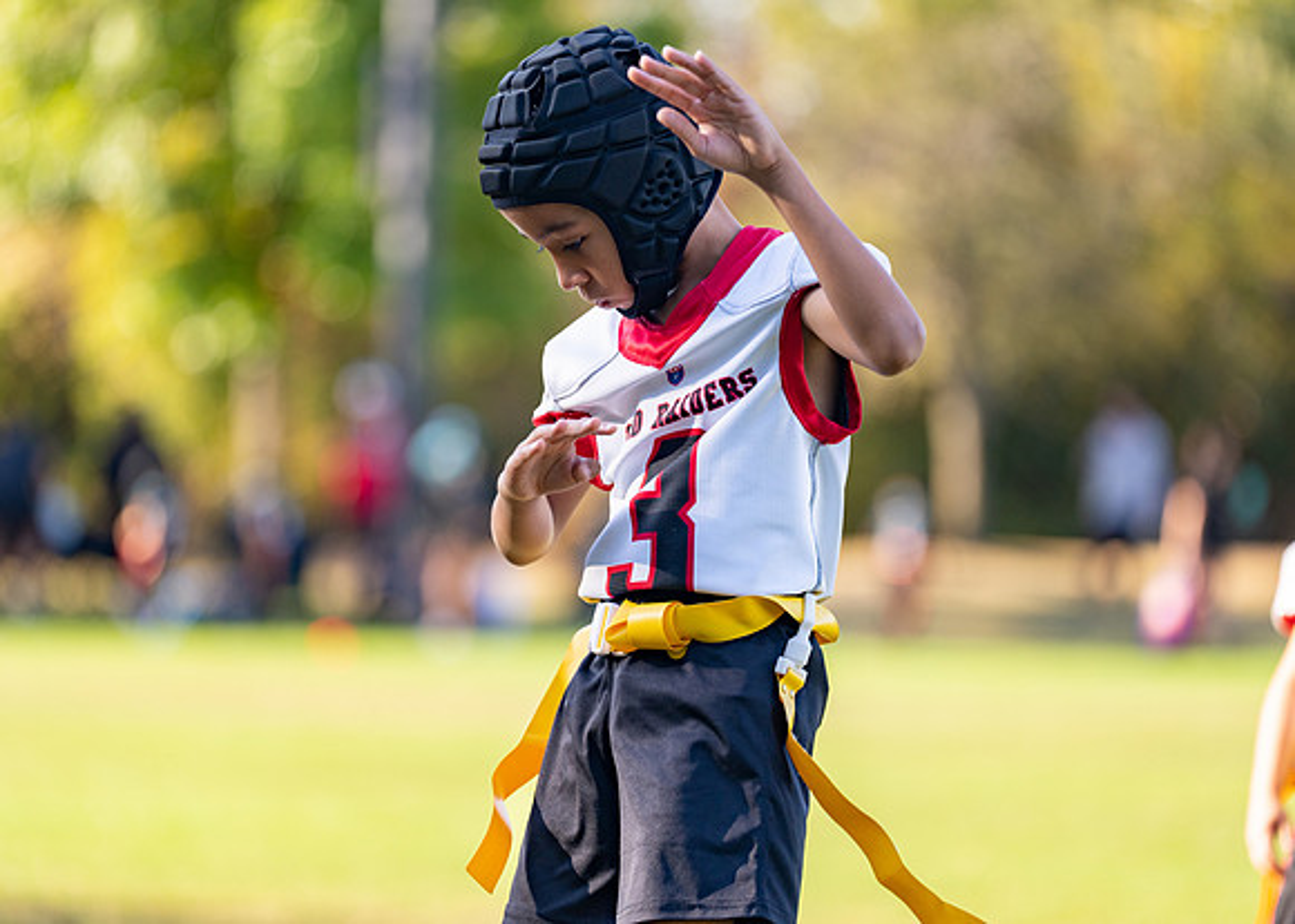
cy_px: 477
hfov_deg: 10.6
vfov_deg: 7.6
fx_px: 6974
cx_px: 613
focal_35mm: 190
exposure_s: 1/1000
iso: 200
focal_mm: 173
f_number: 2.8
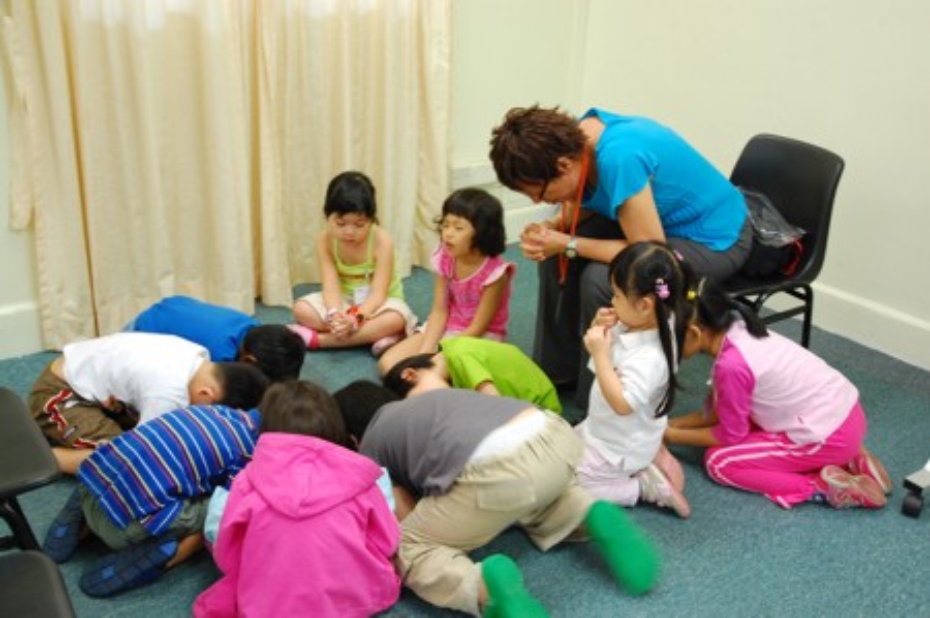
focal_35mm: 40
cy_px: 309
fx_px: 1045
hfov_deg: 48.0
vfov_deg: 32.9
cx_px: 465
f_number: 3.8
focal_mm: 27
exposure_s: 1/8
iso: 200
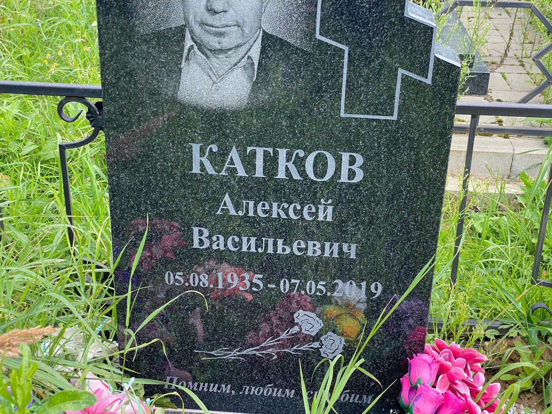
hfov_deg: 36.8
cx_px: 276
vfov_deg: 28.0
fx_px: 829
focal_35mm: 52
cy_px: 207
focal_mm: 6
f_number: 2
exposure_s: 1/277
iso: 20
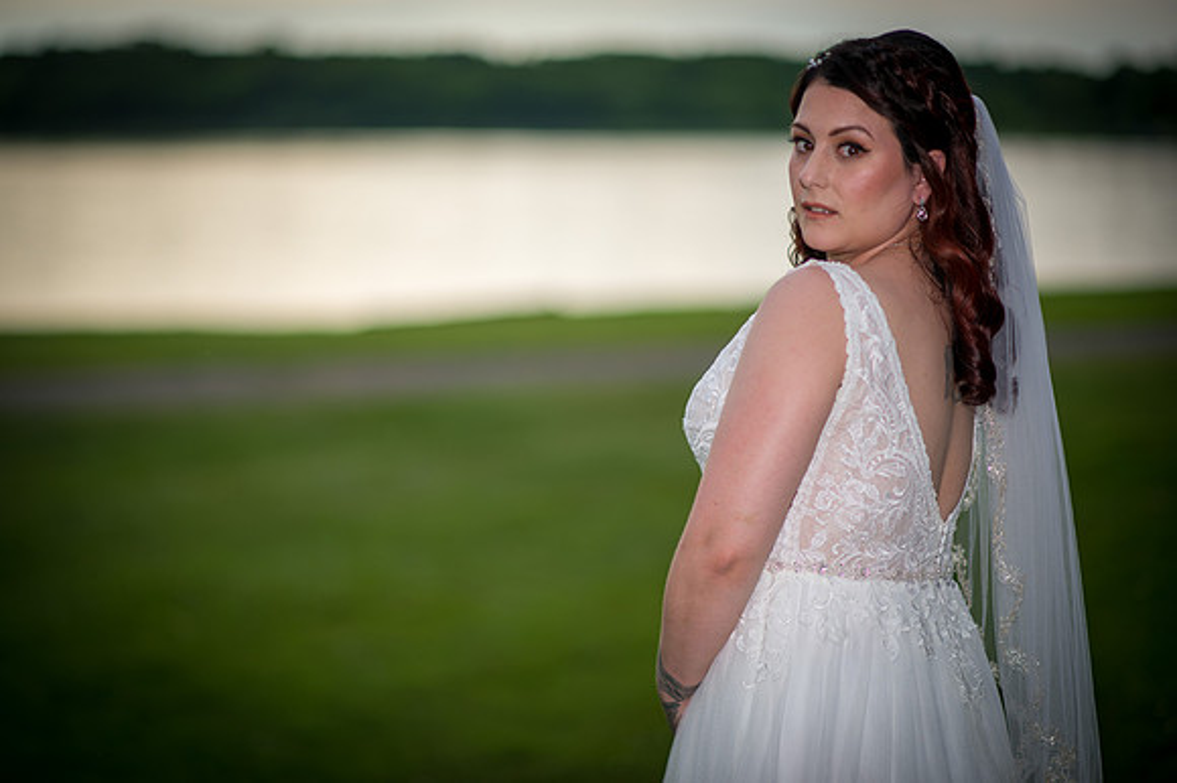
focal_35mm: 85
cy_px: 392
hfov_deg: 23.9
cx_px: 588
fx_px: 2777
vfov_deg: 16.1
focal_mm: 85
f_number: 1.4
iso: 100
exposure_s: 1/2000
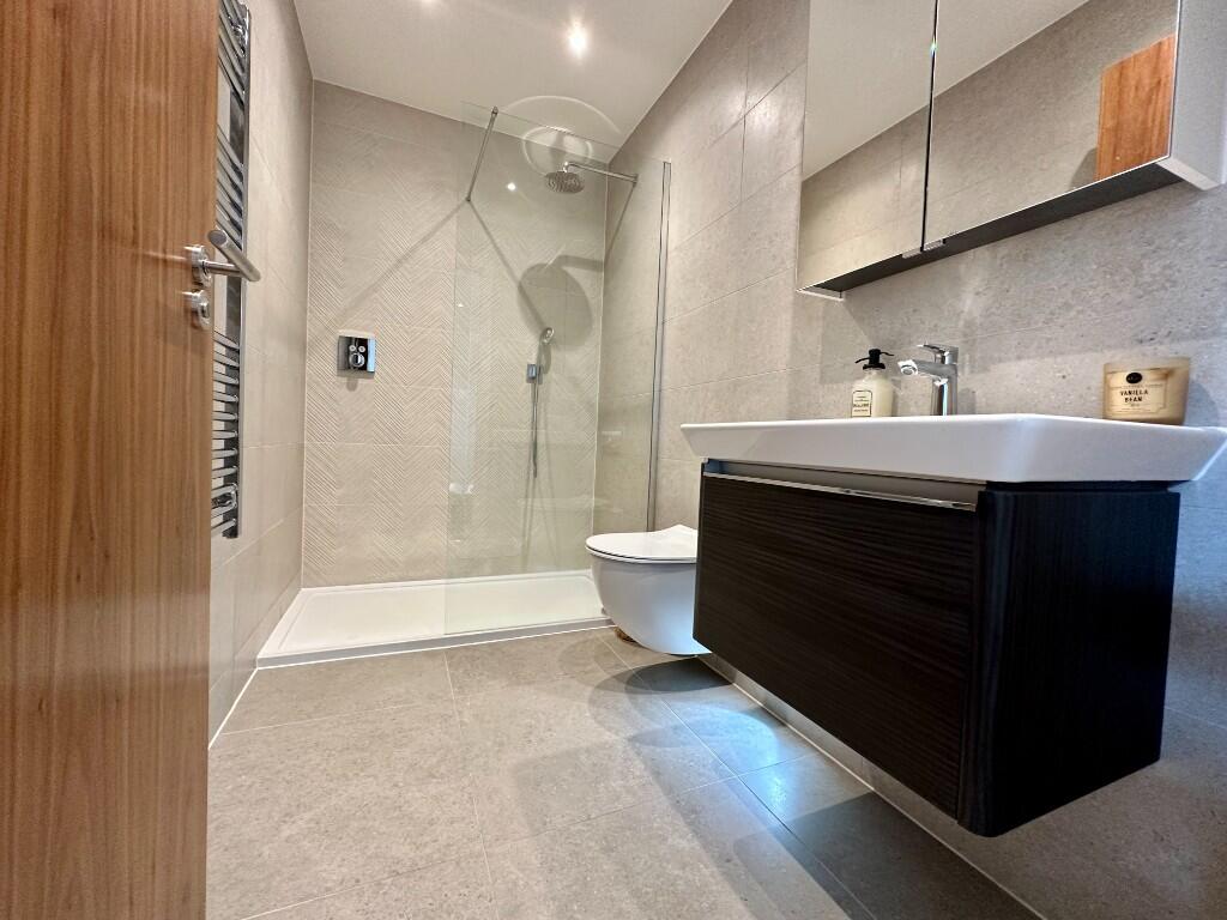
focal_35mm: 14
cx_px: 614
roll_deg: -2.6
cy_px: 460
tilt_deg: -2.8
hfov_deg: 102.1
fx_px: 496
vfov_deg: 85.7
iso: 250
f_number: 2.2
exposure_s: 1/50
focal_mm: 2.22
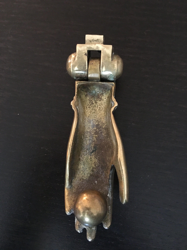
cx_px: 94
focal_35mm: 29
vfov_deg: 61.7
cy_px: 125
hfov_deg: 48.2
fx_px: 209
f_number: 2.2
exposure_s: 1/4
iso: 125
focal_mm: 4.15
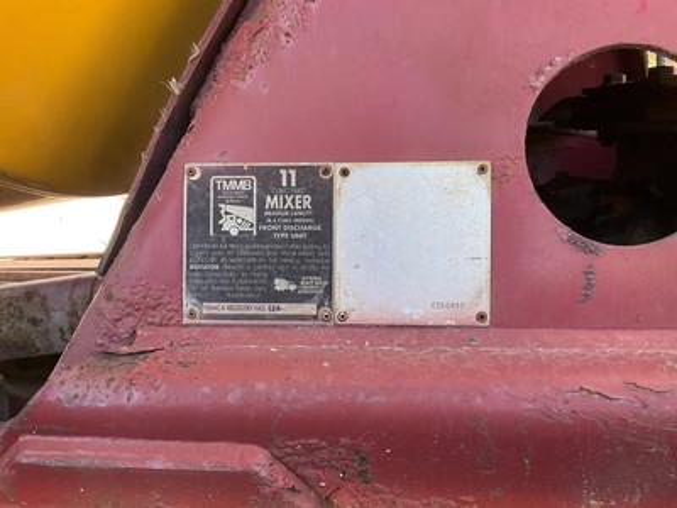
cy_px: 254
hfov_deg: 61.7
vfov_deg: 48.2
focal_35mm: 29
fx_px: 567
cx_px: 338
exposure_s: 1/122
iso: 50
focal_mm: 3
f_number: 1.8
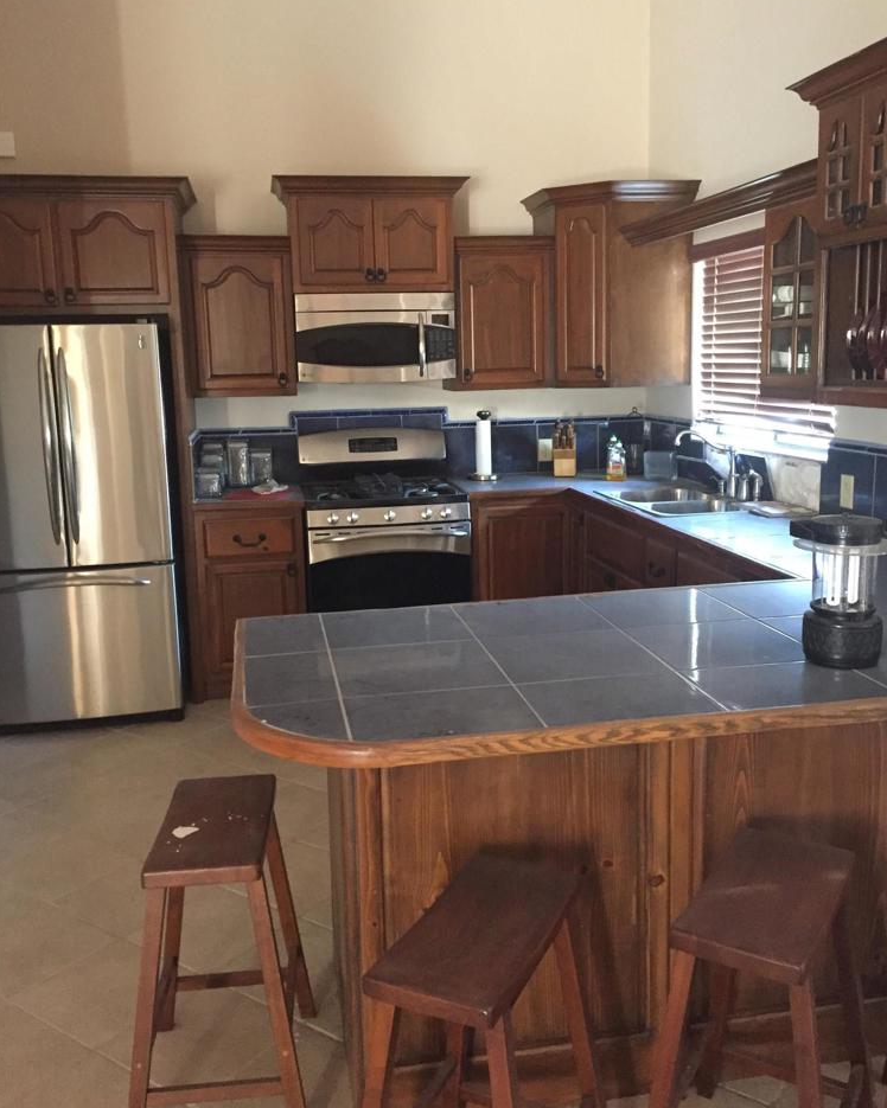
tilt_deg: -8.5
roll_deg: +0.9
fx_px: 1017
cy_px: 520
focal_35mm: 31
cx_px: 451
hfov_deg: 47.1
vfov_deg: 57.1
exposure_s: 1/15
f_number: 2.2
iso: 400
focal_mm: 4.15
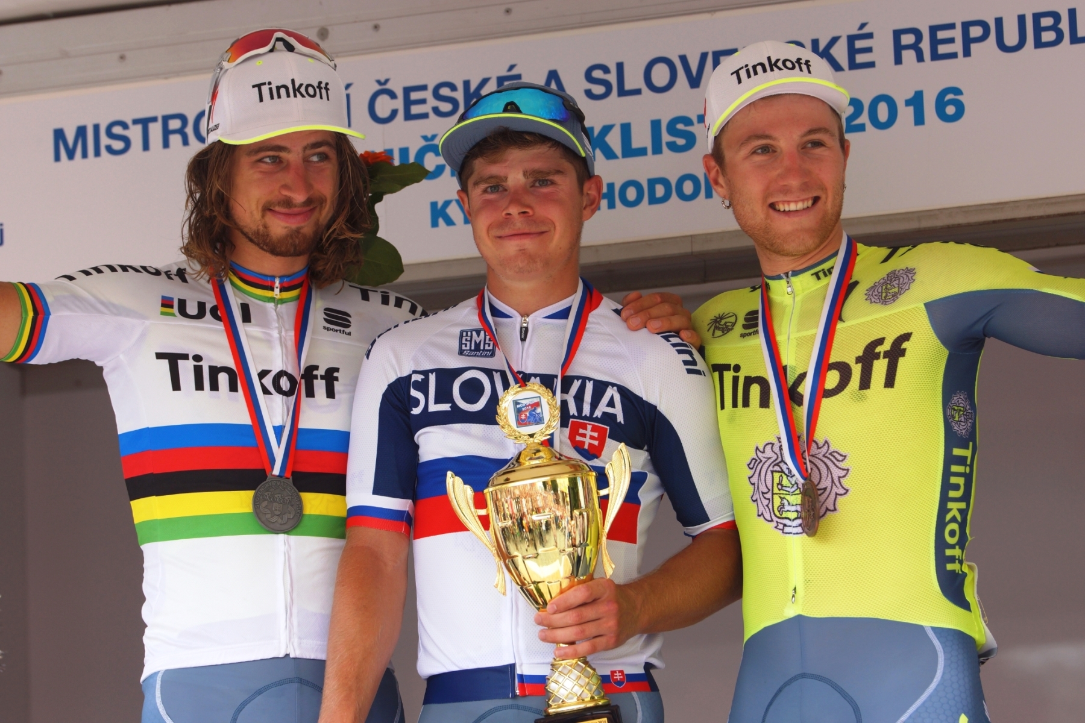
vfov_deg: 9.1
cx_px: 542
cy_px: 362
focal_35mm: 150
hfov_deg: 13.7
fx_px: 4520
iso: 100
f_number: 4
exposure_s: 1/250
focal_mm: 100
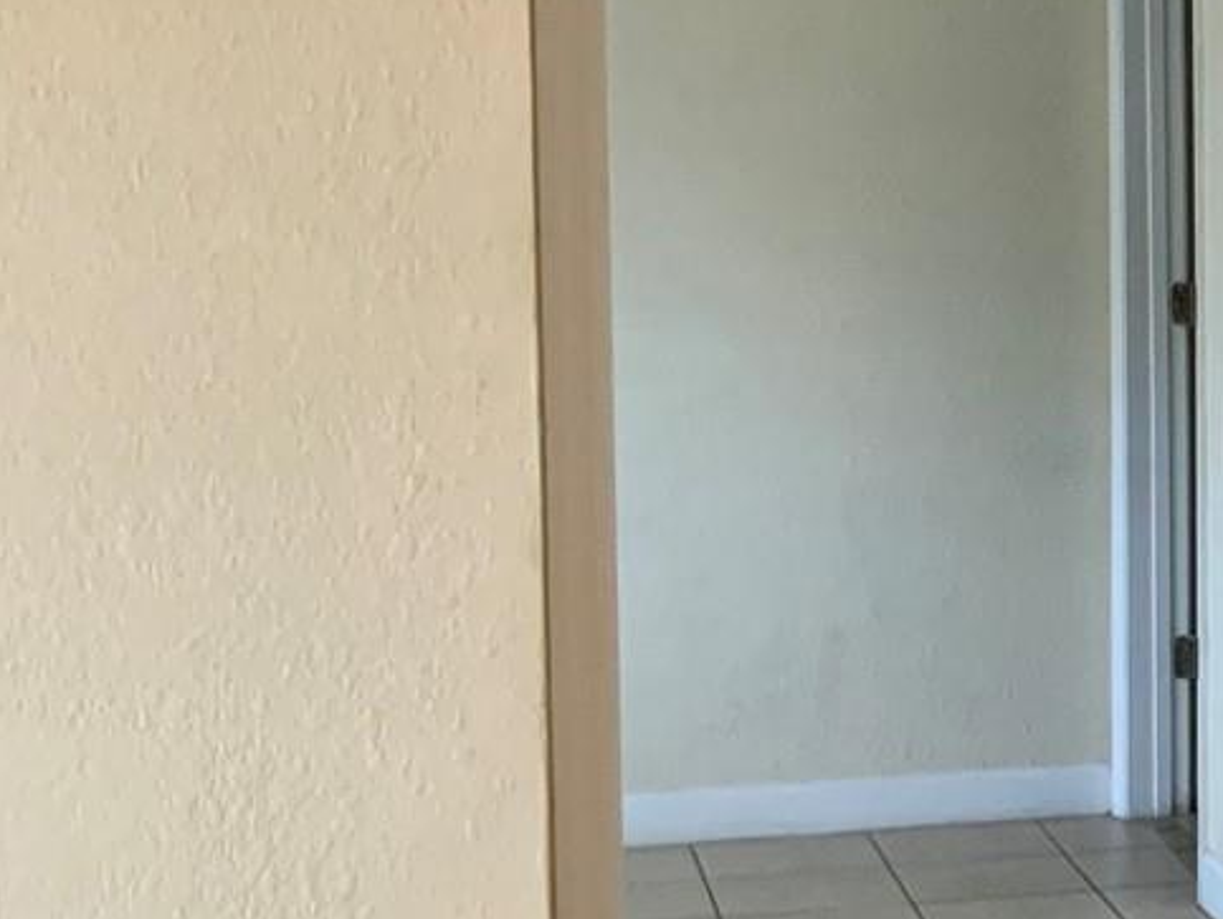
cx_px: 1894
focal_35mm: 96
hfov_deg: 18.0
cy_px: 435
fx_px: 3394
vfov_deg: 15.4
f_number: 1.8
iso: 200
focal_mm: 3
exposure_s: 1/60
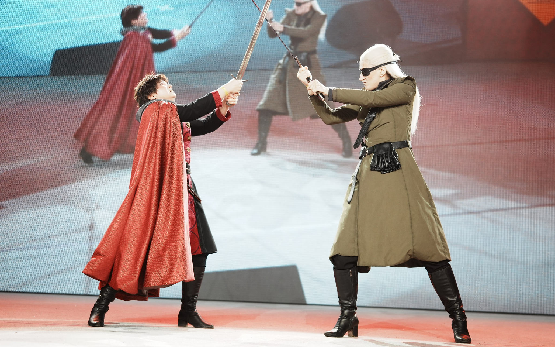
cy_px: 174
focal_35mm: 57
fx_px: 862
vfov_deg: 22.7
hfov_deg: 35.7
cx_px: 289
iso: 400
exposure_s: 1/500
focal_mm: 45
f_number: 2.2
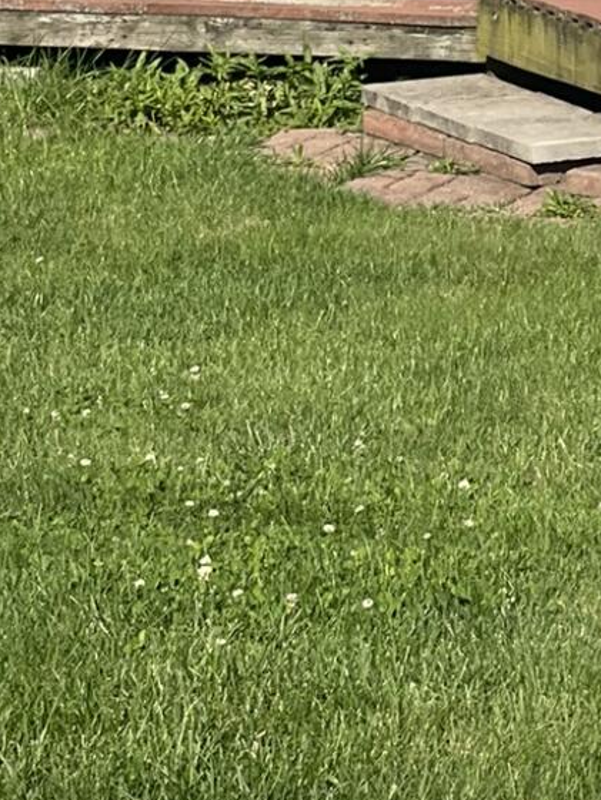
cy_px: -376
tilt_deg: -3.3
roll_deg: +0.3
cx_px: 1044
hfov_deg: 6.4
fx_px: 5276
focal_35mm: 228
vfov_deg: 8.5
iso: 32
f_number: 2.2
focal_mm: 7.5
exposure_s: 1/1647
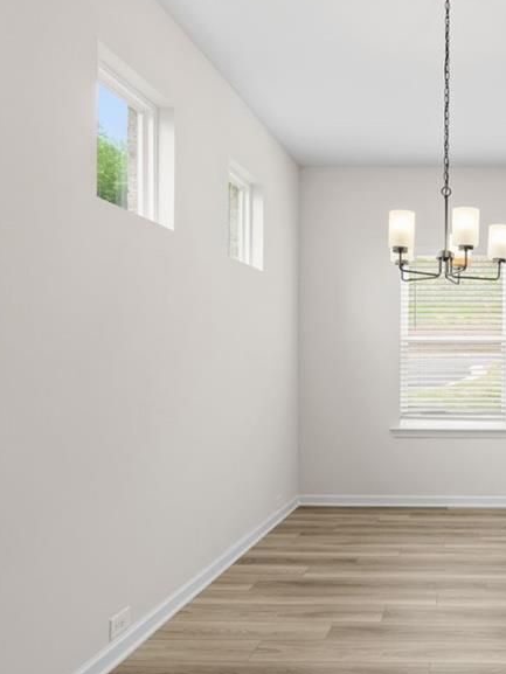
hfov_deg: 44.0
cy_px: 366
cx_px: 455
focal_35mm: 29
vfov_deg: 61.6
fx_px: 565
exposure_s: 1/30
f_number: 6.3
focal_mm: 17
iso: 1250
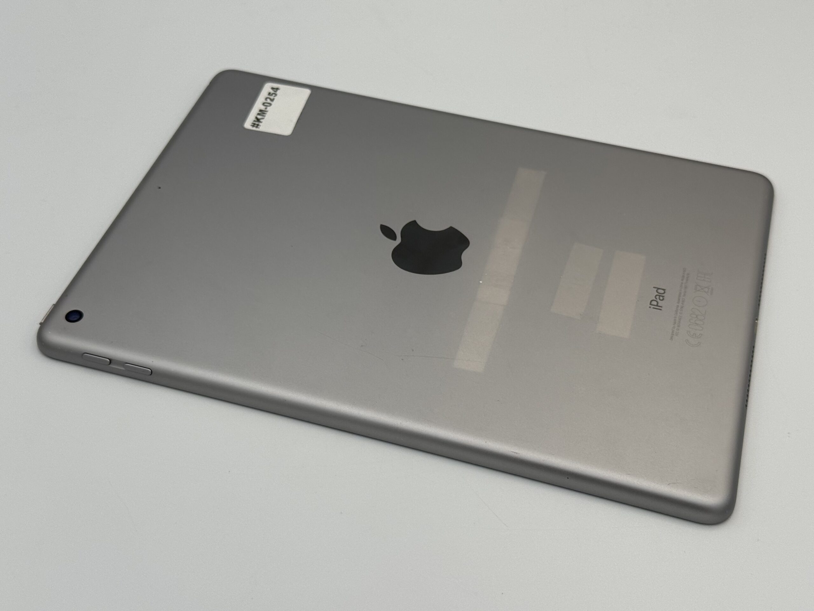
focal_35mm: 48
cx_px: 407
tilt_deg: -46.0
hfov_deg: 39.7
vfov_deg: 30.3
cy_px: 306
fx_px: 1129
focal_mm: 6.76
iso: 80
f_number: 1.78
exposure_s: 1/1307
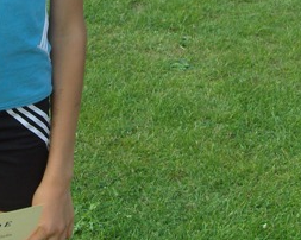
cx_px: -5
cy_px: 43
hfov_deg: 16.8
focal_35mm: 112
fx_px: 997
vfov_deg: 13.7
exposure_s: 1/320
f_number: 2.8
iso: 80
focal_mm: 6.2
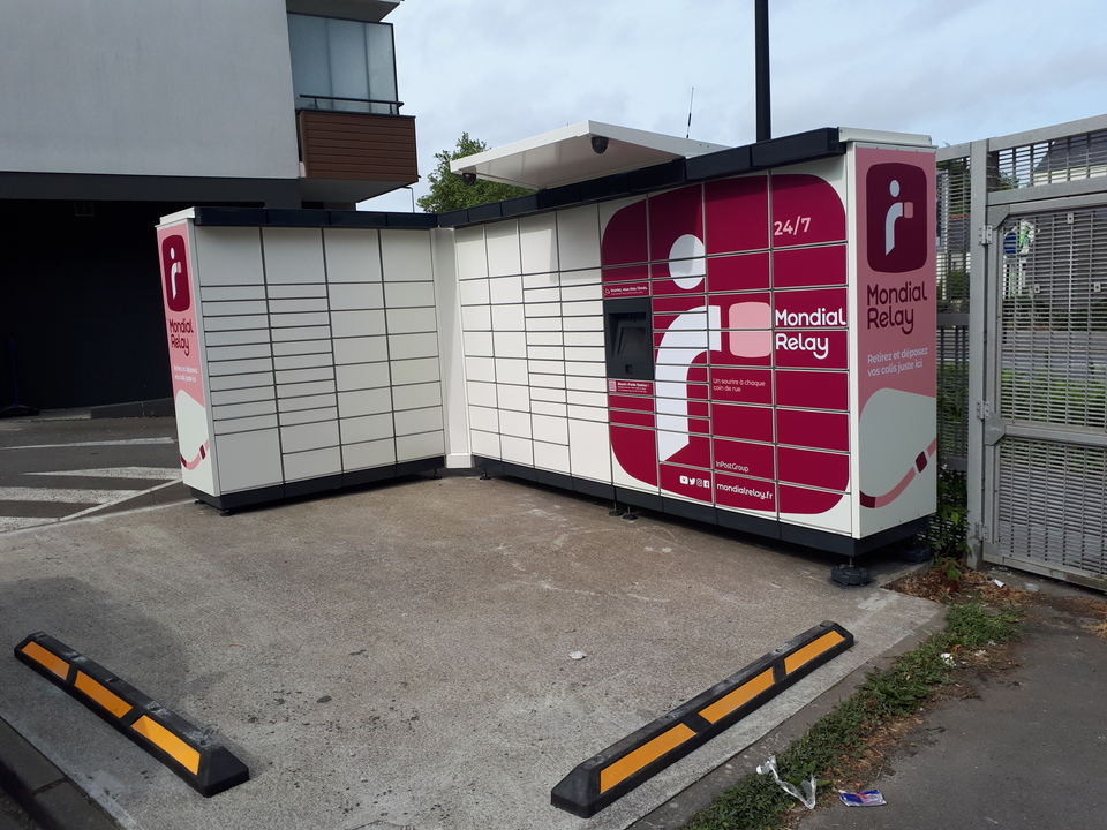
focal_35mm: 27
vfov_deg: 51.4
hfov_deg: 65.3
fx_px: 863
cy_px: 415
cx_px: 554
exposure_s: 1/1235
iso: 40
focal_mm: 3.6
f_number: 1.9
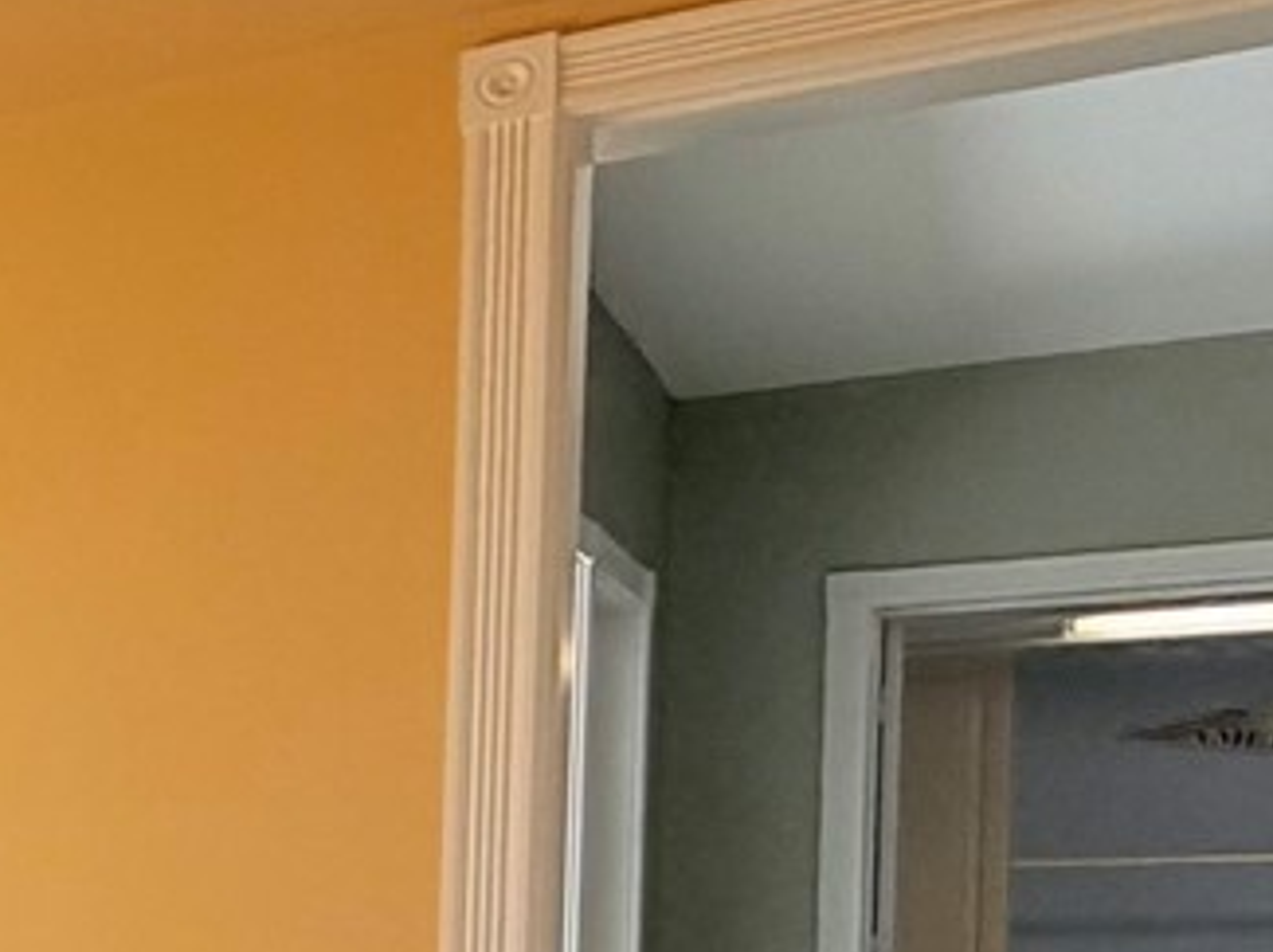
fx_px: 2535
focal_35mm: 69
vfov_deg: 20.3
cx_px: -1328
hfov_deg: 18.1
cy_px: 1046
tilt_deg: -1.7
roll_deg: -0.5
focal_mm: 2.22
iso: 40
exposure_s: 1/625
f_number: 2.2
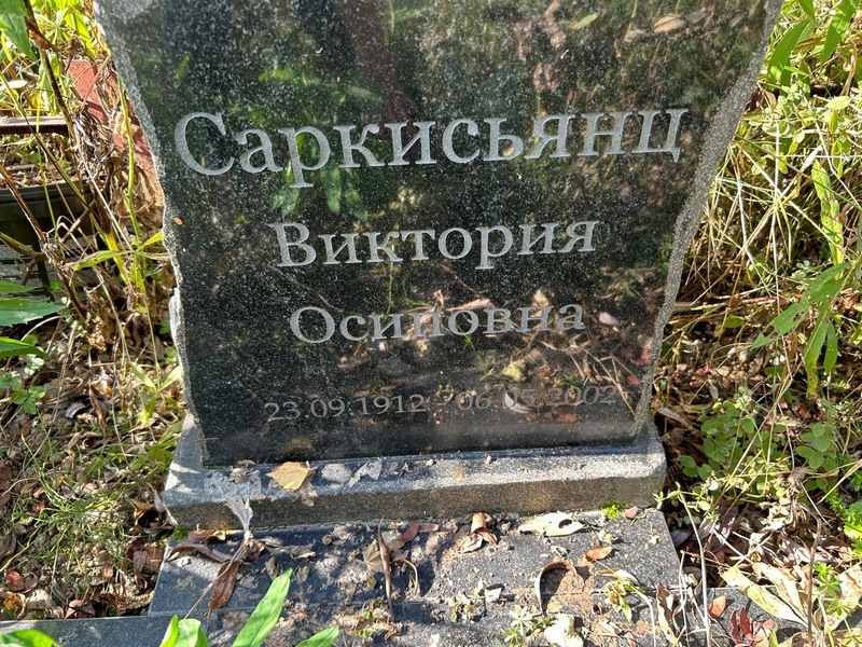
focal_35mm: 26
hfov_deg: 67.3
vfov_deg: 53.1
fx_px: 647
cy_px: 324
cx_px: 431
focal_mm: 5.7
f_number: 1.5
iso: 40
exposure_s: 1/121
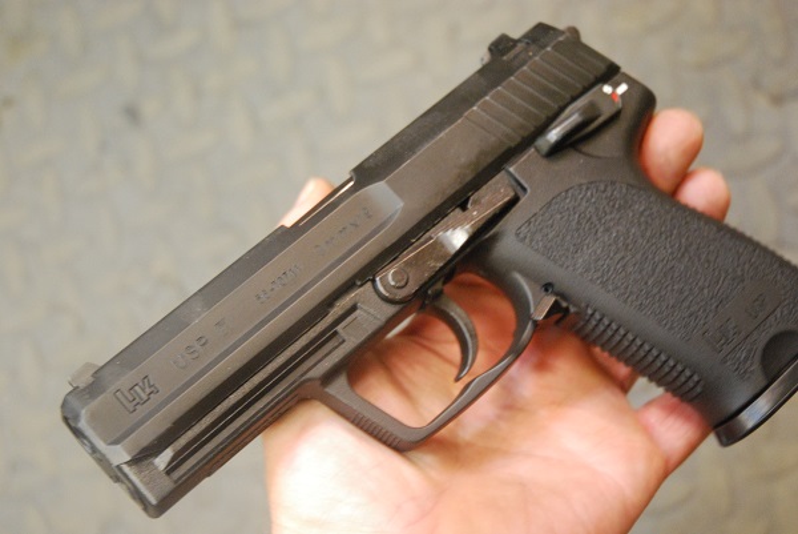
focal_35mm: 72
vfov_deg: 19.0
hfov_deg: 28.1
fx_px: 1597
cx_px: 399
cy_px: 267
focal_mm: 48
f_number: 4.5
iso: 1600
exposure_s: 1/25
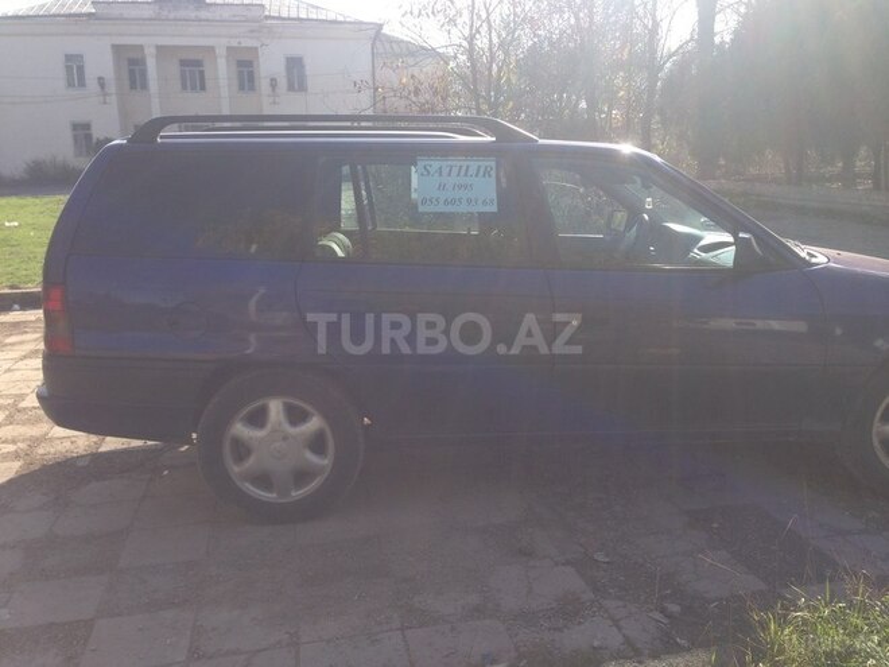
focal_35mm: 33
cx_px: 444
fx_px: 847
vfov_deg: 42.9
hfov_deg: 55.4
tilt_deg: -11.7
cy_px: 334
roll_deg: +1.1
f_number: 2.4
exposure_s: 1/713
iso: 50
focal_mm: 4.12
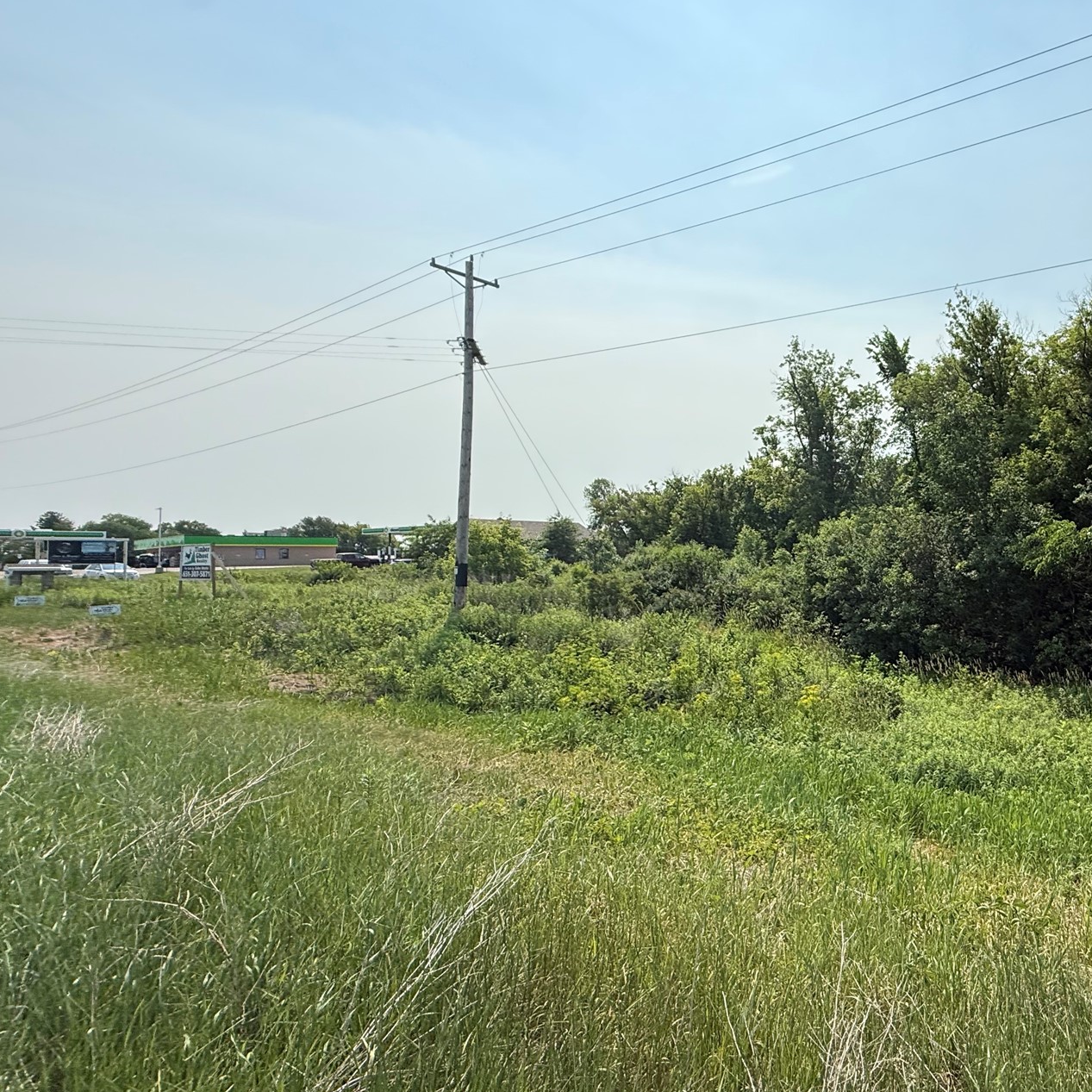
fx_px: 714
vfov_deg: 74.8
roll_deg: +0.5
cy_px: 537
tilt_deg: +3.0
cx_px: 869
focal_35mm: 20
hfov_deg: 68.0
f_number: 2.2
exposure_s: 1/2976
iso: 50
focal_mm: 2.22
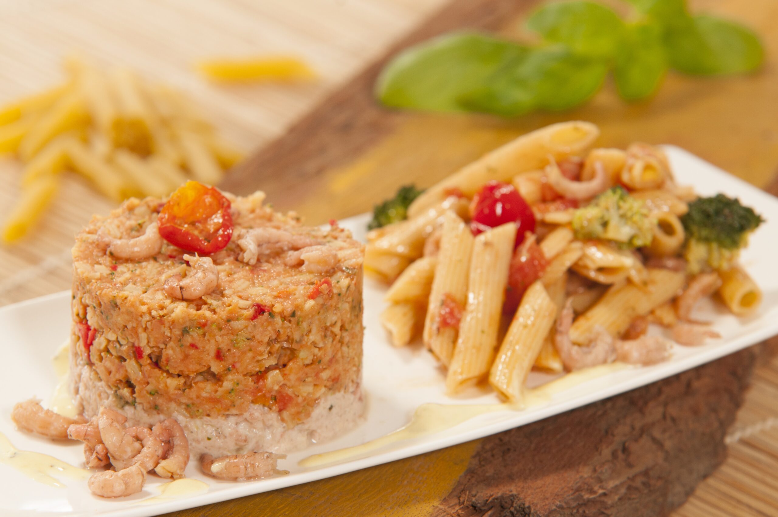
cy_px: 258
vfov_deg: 6.8
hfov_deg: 10.2
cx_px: 389
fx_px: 4371
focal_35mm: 202
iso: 400
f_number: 7.1
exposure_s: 1/25
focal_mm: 135
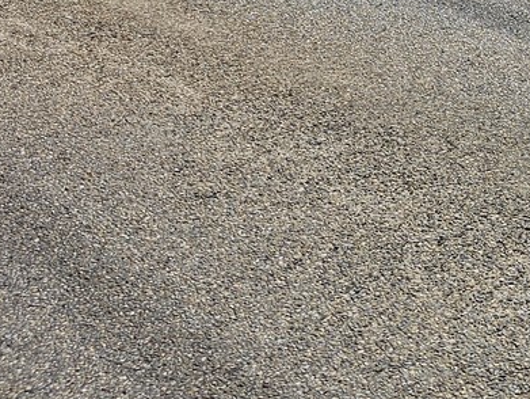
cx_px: 789
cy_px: -403
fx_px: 1441
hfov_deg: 18.5
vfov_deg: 13.5
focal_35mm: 94
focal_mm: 6.3
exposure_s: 1/1047
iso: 10
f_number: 1.7
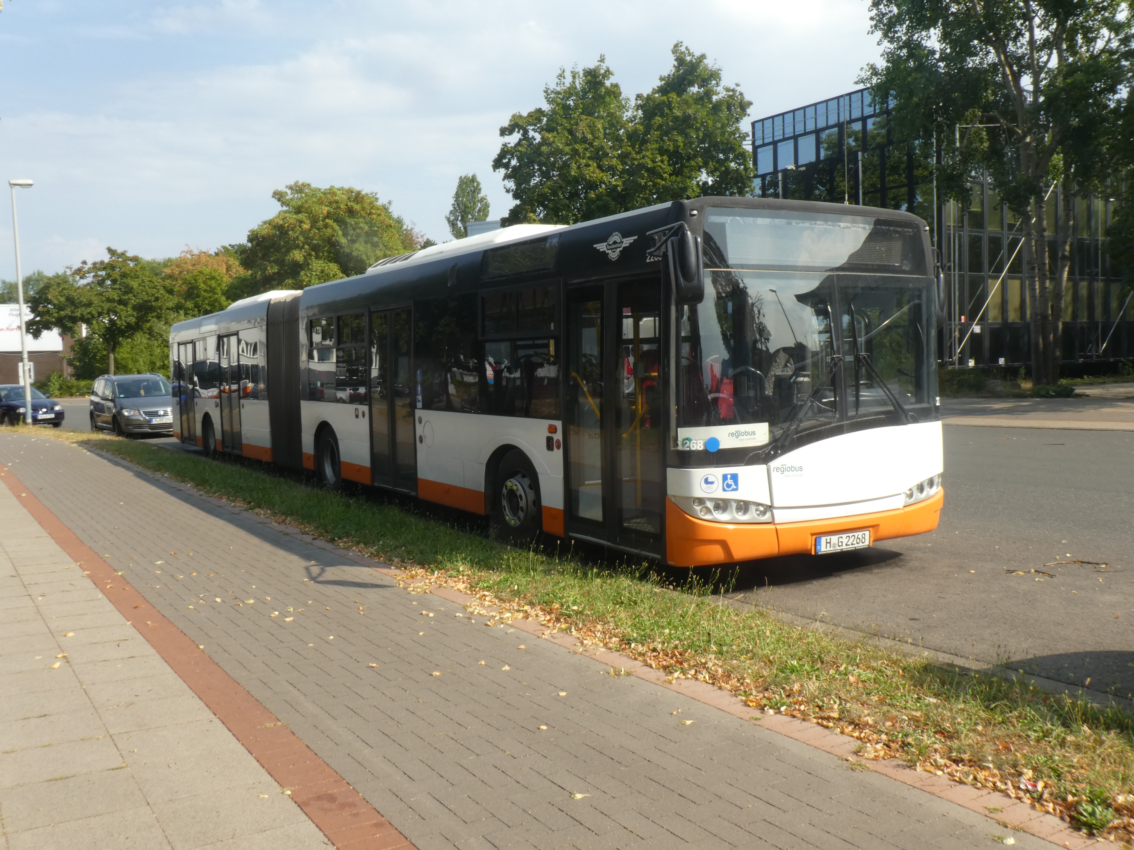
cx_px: 567
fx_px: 1016
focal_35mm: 31
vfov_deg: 45.4
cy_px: 425
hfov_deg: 58.4
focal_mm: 5.4
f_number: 3.5
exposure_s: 1/125
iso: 80
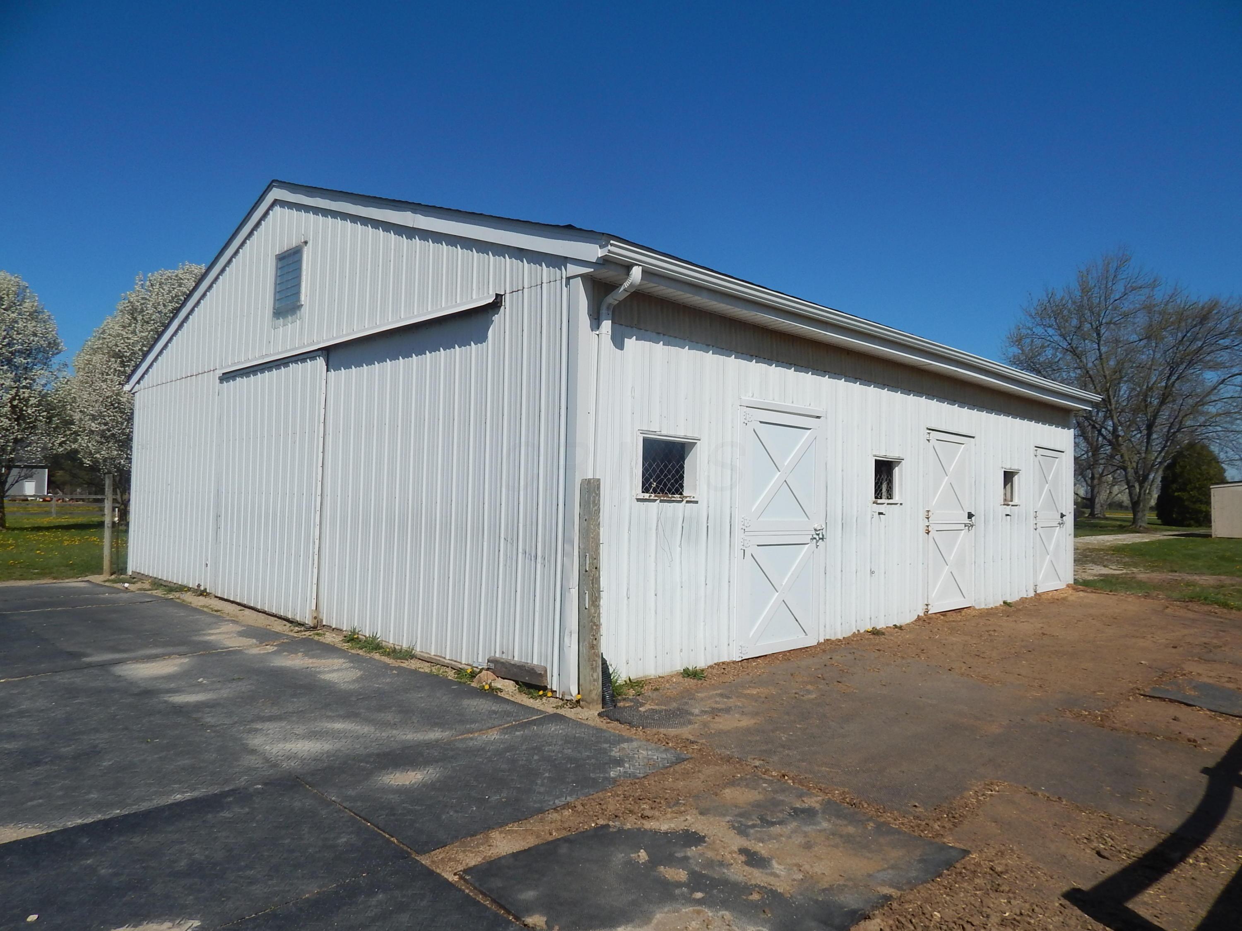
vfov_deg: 61.1
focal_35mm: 22
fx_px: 789
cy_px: 466
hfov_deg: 76.4
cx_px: 621
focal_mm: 4
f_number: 6
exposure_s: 1/1000
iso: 125
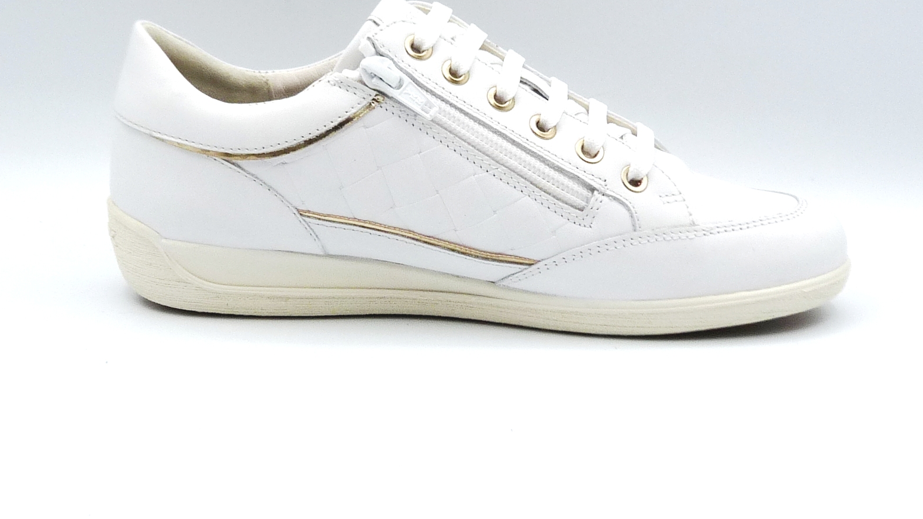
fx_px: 1297
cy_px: 175
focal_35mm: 53
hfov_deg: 39.2
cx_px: 464
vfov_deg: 22.5
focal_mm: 4.8
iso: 100
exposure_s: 1/250
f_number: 5
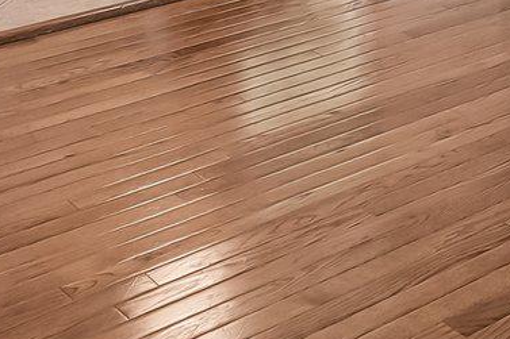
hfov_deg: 19.4
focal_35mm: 87
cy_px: -406
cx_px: 829
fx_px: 1232
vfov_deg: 12.9
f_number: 8
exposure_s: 1/20
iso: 400
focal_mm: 16
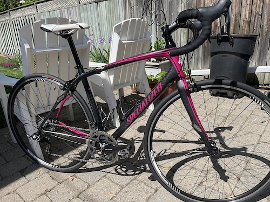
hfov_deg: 67.3
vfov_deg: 53.1
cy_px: 101
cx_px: 135
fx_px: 203
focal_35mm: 26
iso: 32
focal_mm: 4.2
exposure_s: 1/3040
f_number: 1.6
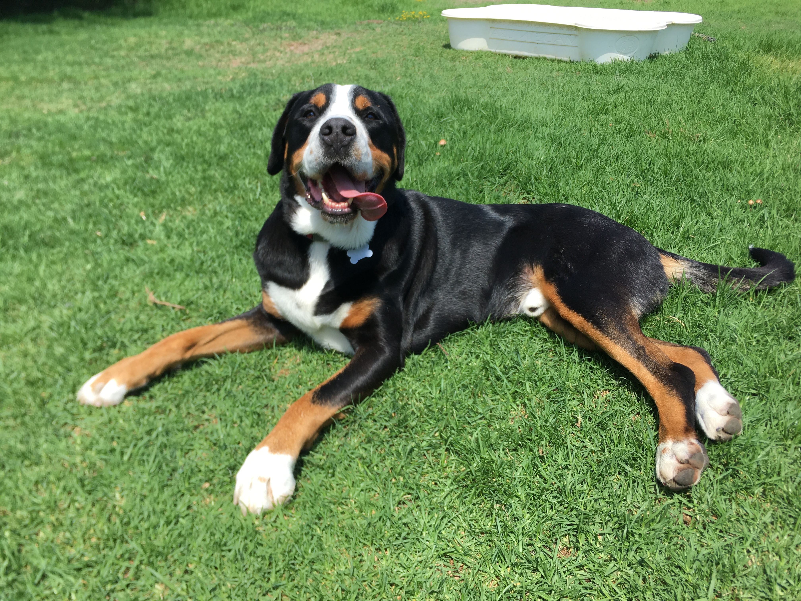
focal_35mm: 29
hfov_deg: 61.7
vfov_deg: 48.2
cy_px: 300
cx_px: 400
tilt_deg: -23.5
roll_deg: +1.1
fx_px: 671
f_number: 2.2
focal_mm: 4.15
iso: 25
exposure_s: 1/718
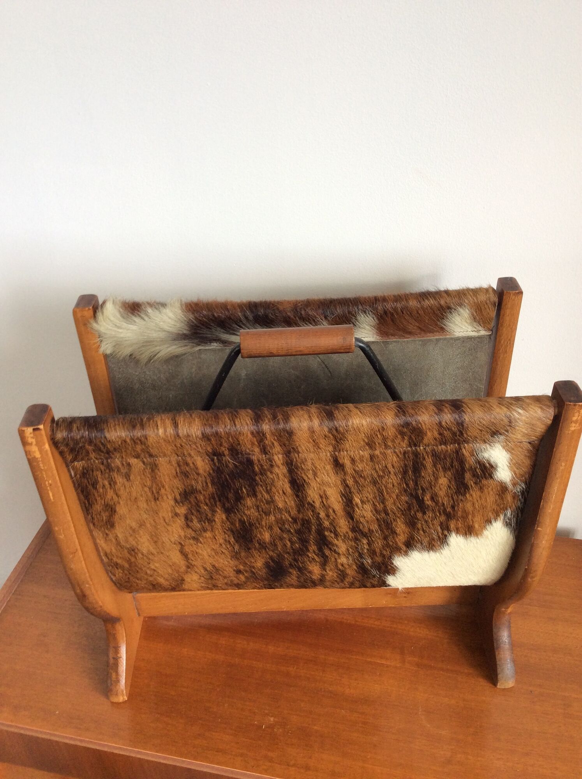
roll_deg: +2.7
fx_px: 719
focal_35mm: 32
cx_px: 291
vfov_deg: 56.9
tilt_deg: -35.3
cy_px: 390
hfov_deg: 44.1
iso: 50
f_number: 2.4
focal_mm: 3.3
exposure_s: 1/25
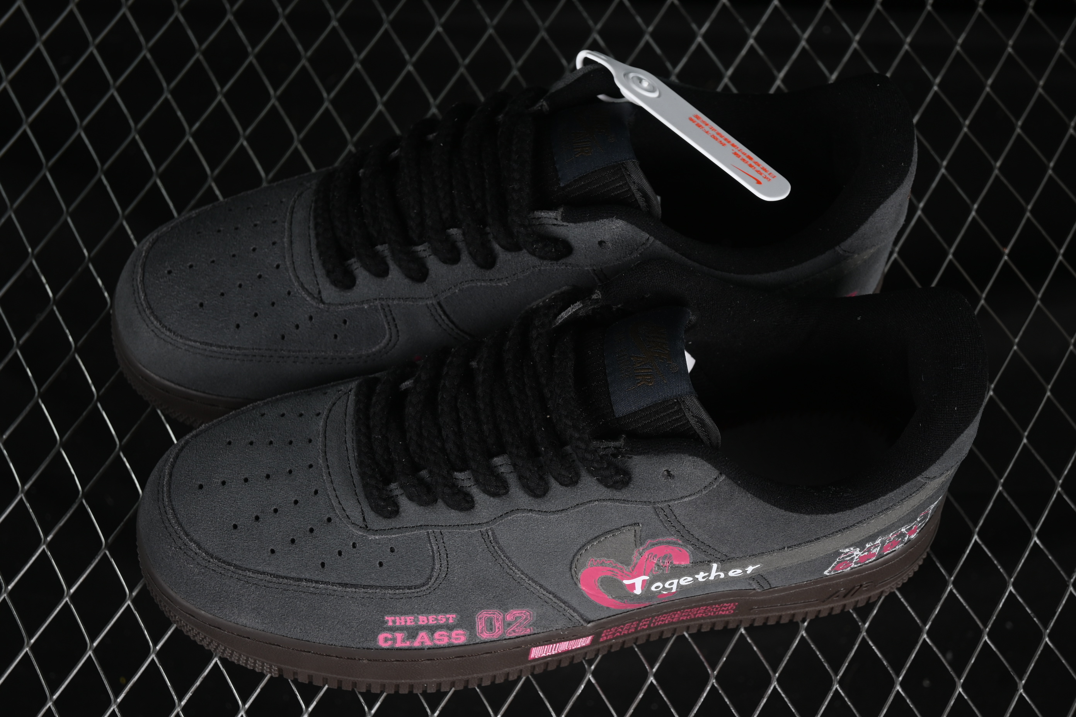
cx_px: 538
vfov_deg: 18.2
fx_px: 2241
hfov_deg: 27.0
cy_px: 358
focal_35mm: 75
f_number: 6.3
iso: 160
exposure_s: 1/50
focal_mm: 50
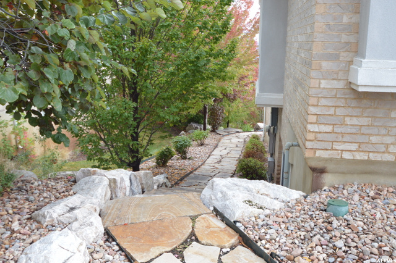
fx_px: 346
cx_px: 198
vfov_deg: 41.7
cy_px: 132
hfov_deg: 59.5
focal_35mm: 32
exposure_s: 1/100
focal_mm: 21
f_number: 5
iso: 400
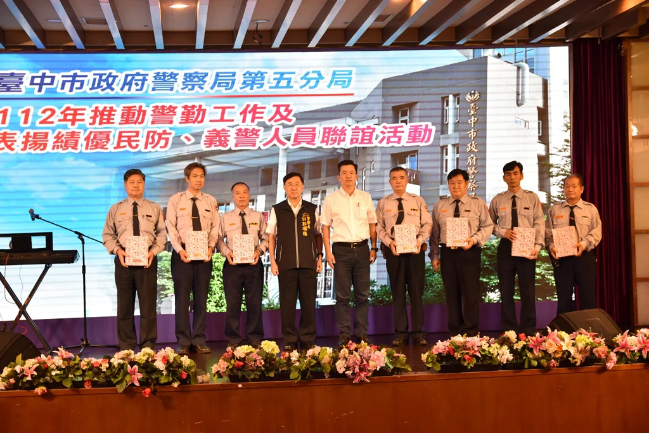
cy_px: 216
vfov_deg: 22.6
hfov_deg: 33.4
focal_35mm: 60
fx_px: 1082
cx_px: 324
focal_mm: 40
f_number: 3.5
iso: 640
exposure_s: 1/125
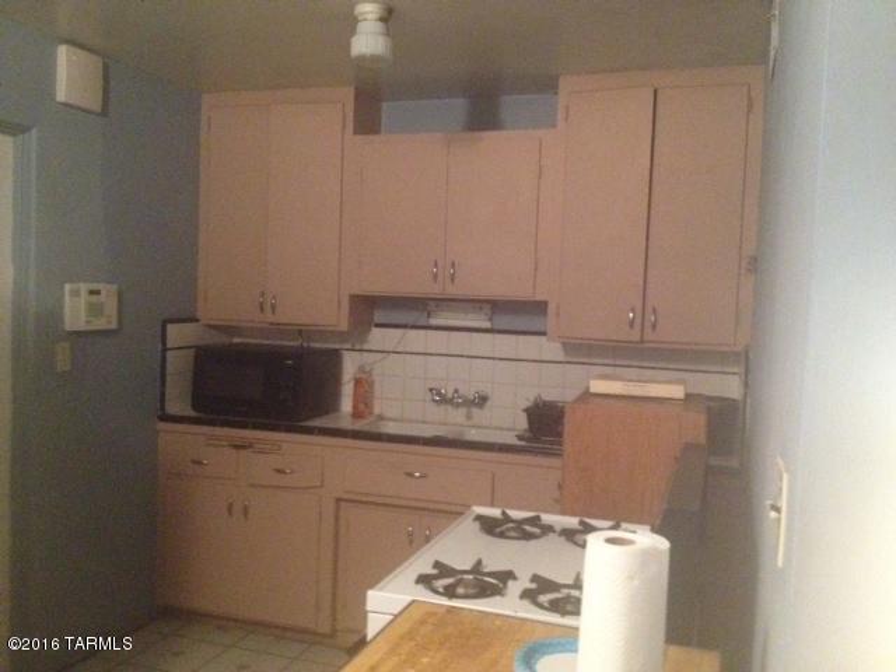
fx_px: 906
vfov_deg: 40.7
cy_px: 336
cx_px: 448
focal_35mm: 35
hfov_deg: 52.6
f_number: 2.4
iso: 800
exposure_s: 1/15
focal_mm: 4.28
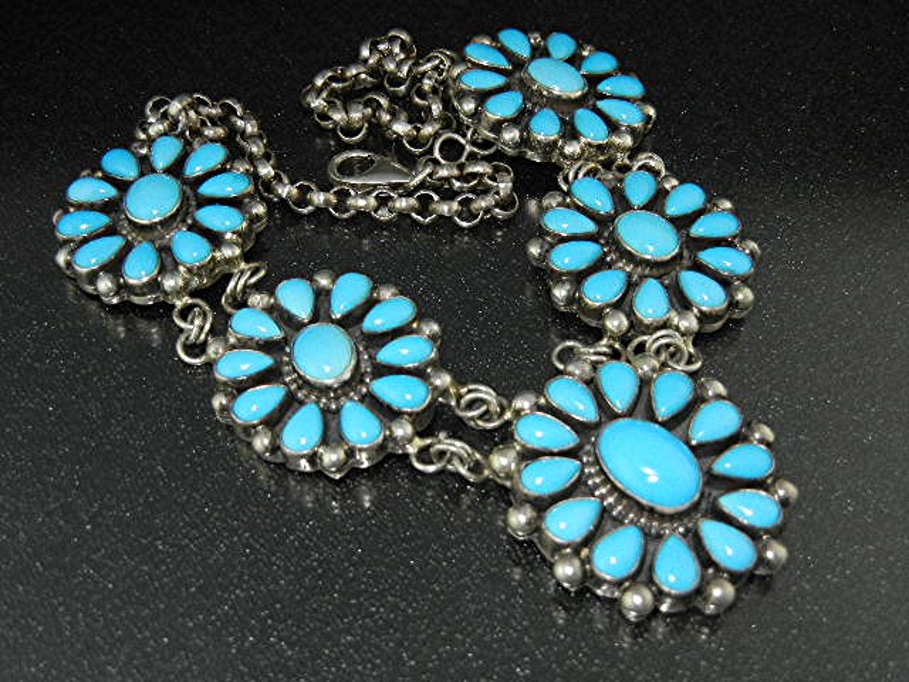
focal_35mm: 52
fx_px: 1365
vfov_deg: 28.0
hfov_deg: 36.8
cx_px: 454
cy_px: 341
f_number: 7.8
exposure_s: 1/30
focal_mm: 9.3
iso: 739
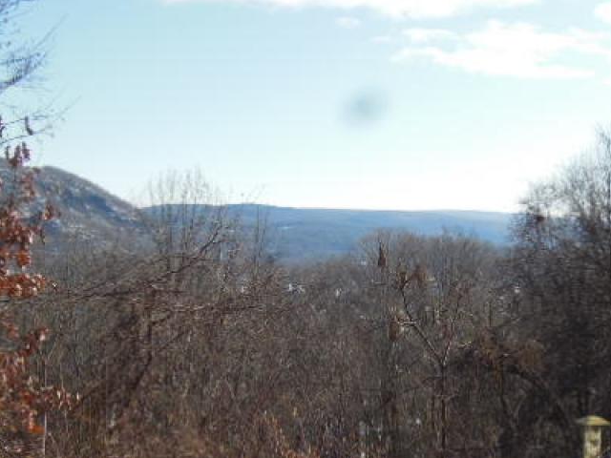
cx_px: 350
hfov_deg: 27.0
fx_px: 1271
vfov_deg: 20.4
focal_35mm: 72
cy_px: 303
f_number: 3.5
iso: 160
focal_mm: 8.1
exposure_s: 1/1250
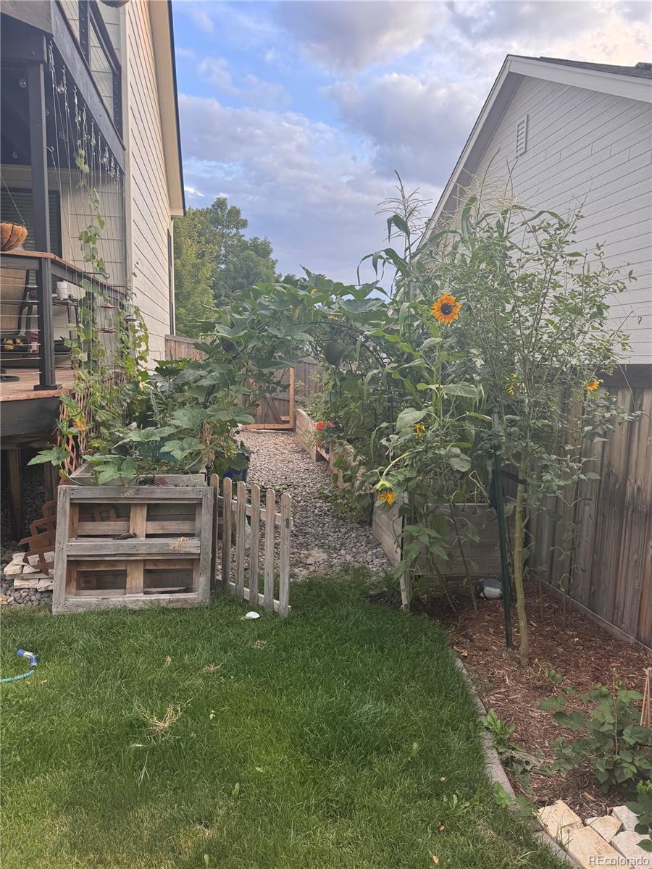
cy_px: 434
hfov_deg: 56.8
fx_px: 603
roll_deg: -0.5
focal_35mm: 24
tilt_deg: -8.5
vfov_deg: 71.6
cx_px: 326
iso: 80
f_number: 1.78
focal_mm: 6.76
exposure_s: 1/121
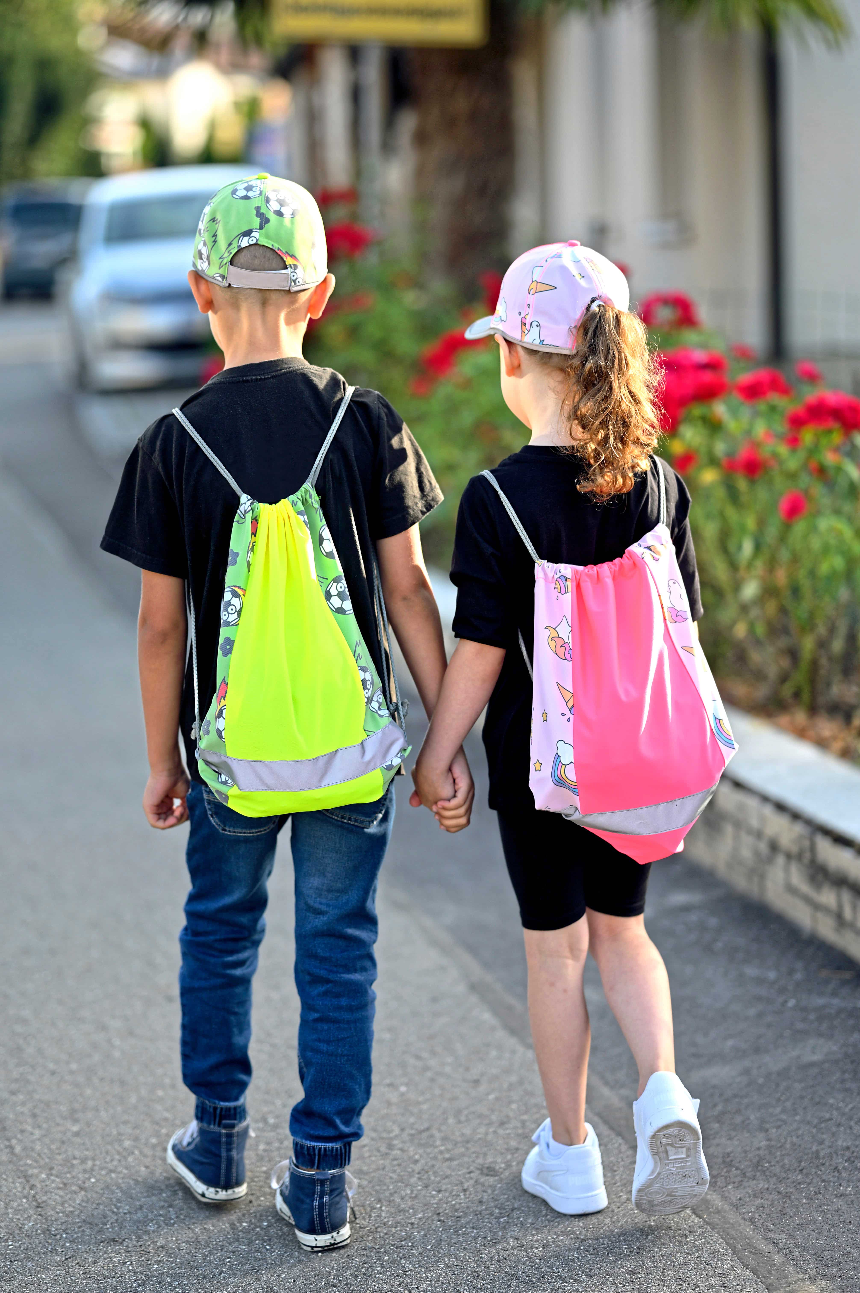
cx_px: 430
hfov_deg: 16.1
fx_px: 3050
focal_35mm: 85
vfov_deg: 23.9
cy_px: 646
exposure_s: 1/1000
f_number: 1.8
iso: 80
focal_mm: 85
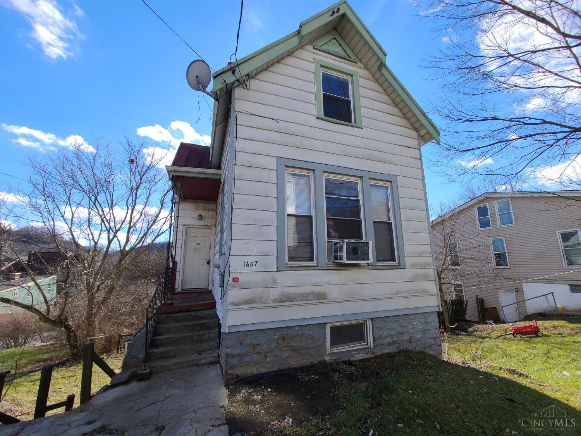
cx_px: 290
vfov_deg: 89.9
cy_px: 218
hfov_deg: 106.2
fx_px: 218
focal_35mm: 13
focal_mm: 2.2
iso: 50
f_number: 2.2
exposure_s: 1/1041
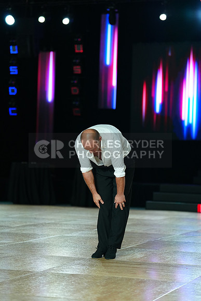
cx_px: 100
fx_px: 795
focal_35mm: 95
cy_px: 150
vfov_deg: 21.5
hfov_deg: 14.4
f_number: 2.8
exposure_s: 1/500
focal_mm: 95
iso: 2000
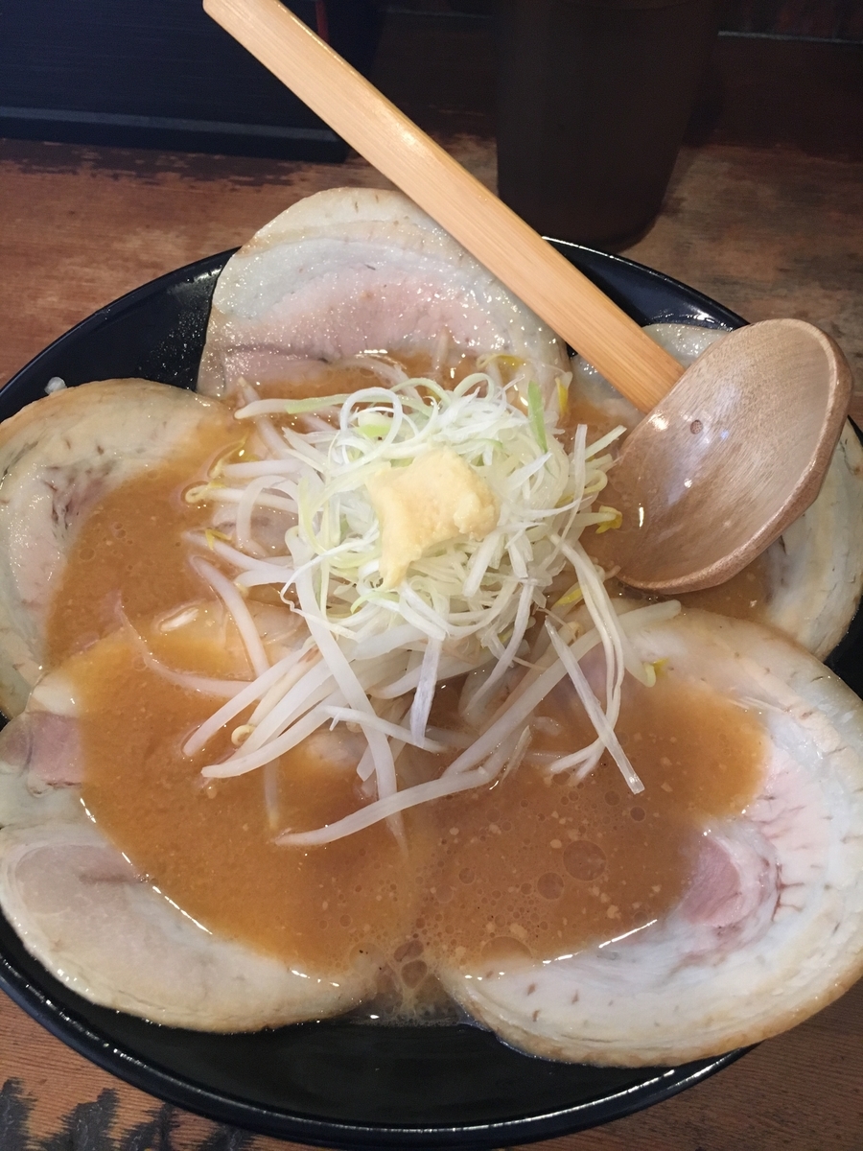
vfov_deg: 61.7
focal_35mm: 29
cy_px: 576
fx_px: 964
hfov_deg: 48.2
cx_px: 432
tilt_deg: -56.6
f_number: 2.2
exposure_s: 1/30
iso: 160
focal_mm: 4.15
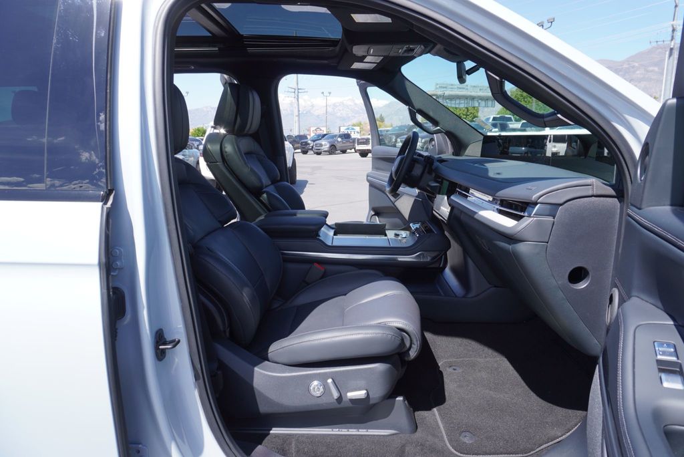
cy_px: 228
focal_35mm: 24
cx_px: 342
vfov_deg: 53.2
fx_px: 456
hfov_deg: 73.7
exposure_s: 1/160
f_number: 6.3
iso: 100
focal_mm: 16
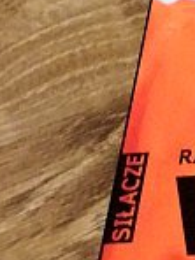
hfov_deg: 8.5
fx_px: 1172
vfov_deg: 12.5
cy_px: 3
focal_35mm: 156
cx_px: 506
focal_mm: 3.79
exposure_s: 1/25
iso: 320
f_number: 2
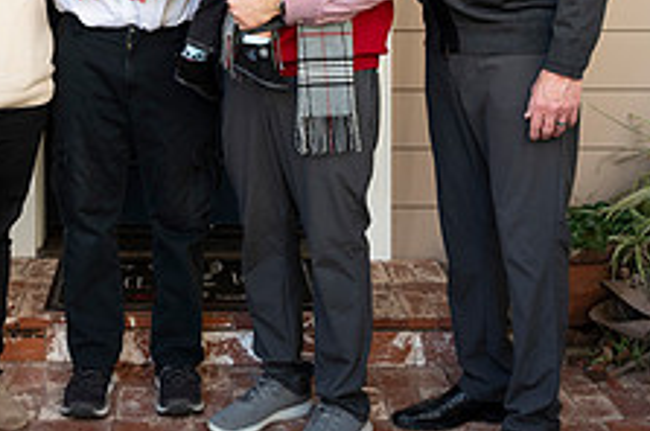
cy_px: -39
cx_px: 192
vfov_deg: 18.0
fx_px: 1316
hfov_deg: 27.5
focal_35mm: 73
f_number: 4.2
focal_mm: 28
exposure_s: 1/200
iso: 400
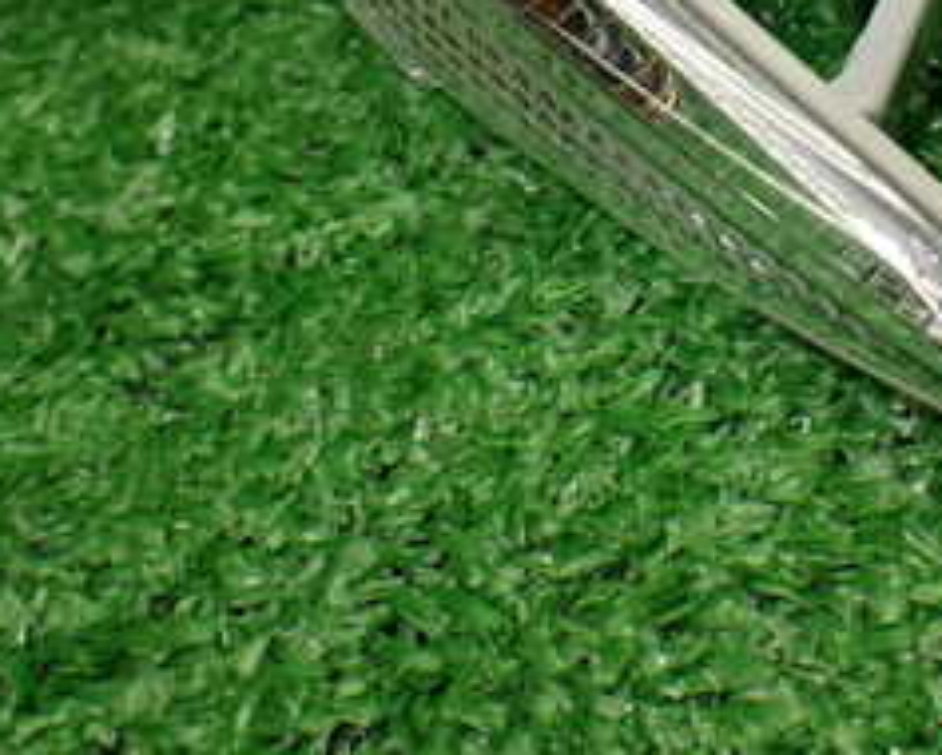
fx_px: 2065
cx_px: 668
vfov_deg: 19.7
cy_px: -95
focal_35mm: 74
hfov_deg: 25.5
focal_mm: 5.4
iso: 200
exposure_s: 1/125
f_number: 2.3
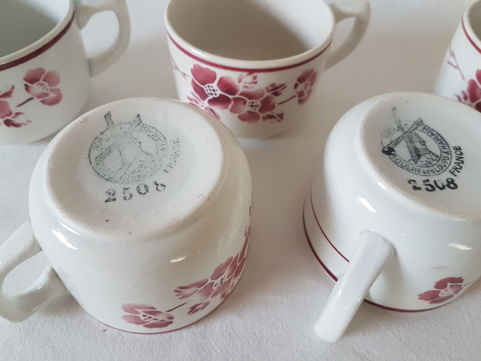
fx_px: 361
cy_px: 180
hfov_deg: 67.3
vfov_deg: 53.1
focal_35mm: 26
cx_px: 240
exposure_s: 1/40
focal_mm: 4.2
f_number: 1.7
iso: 160
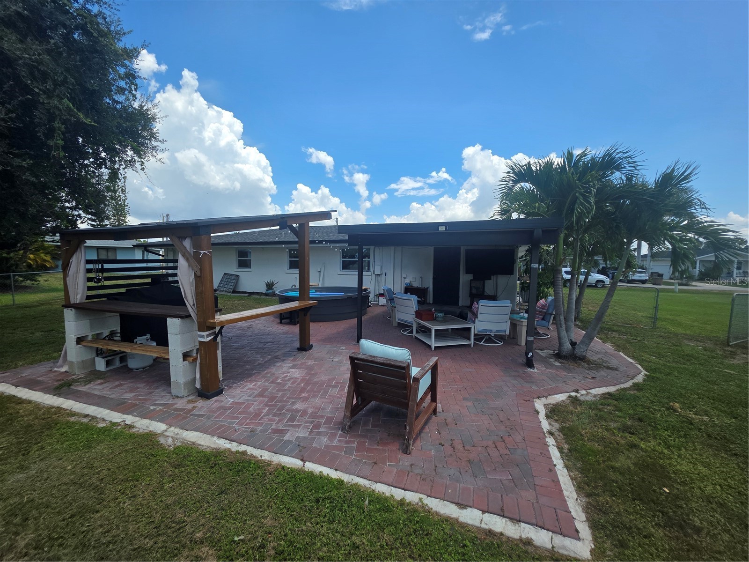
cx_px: 374
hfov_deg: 106.2
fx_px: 281
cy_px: 281
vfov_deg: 89.9
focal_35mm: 13
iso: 40
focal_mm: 2.2
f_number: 1.9
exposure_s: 1/1668
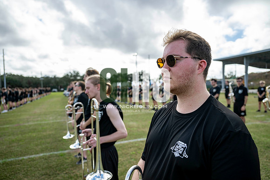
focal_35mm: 24
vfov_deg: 53.2
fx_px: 180
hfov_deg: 73.7
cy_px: 90
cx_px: 135
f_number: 2.8
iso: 125
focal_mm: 24
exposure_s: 1/1250
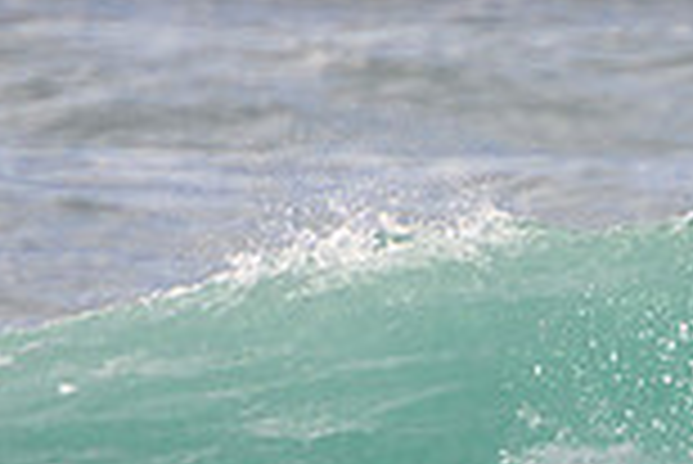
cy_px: 505
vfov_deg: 0.7
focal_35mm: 2067
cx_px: 1017
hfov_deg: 1.0
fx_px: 39826
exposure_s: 1/2000
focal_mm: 400
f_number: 5.6
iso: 140
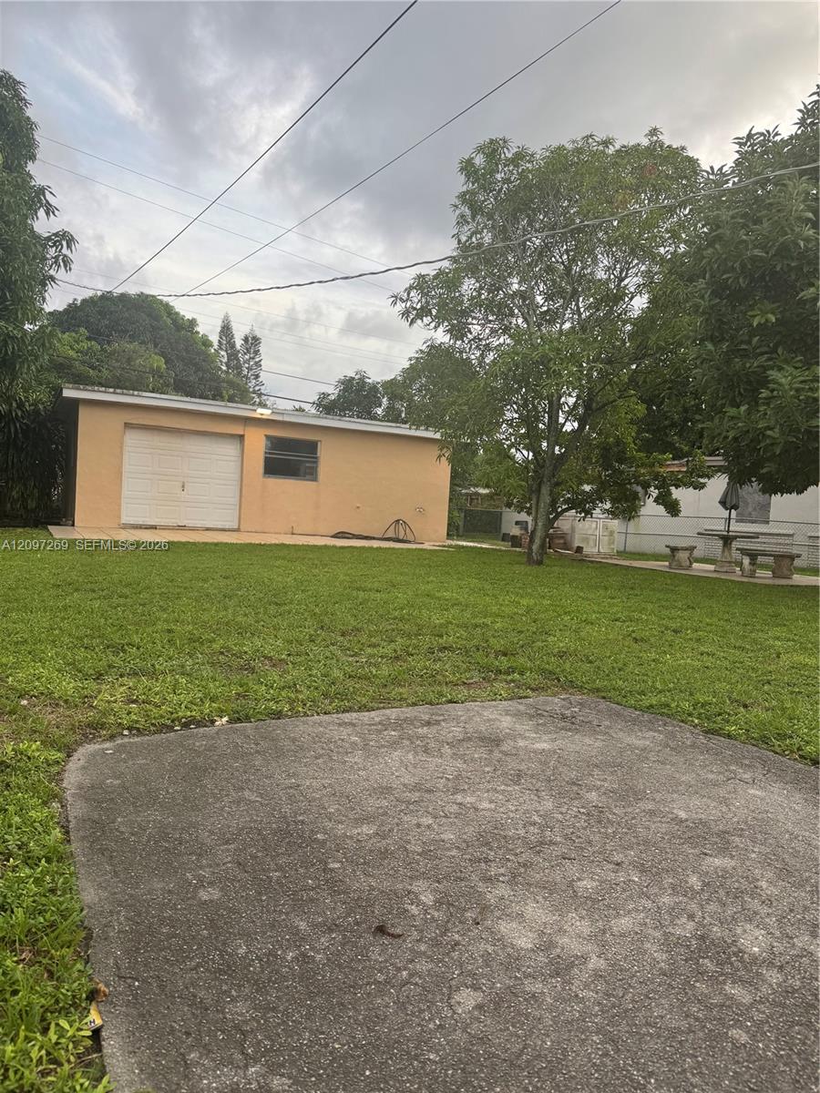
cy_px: 546
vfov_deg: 71.6
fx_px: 758
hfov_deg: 56.8
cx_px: 410
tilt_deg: -2.3
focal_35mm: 24
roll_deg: -2.7
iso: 80
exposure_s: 1/338
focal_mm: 6.76
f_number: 1.78
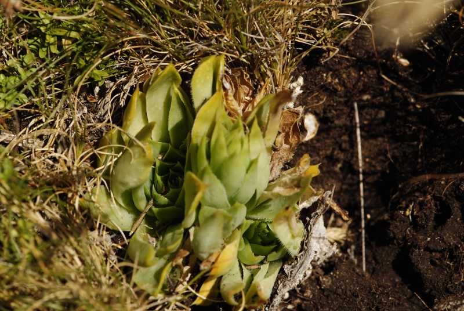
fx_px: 1646
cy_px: 156
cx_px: 232
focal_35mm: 128
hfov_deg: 16.0
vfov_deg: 10.8
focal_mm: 85
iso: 100
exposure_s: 1/320
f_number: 9
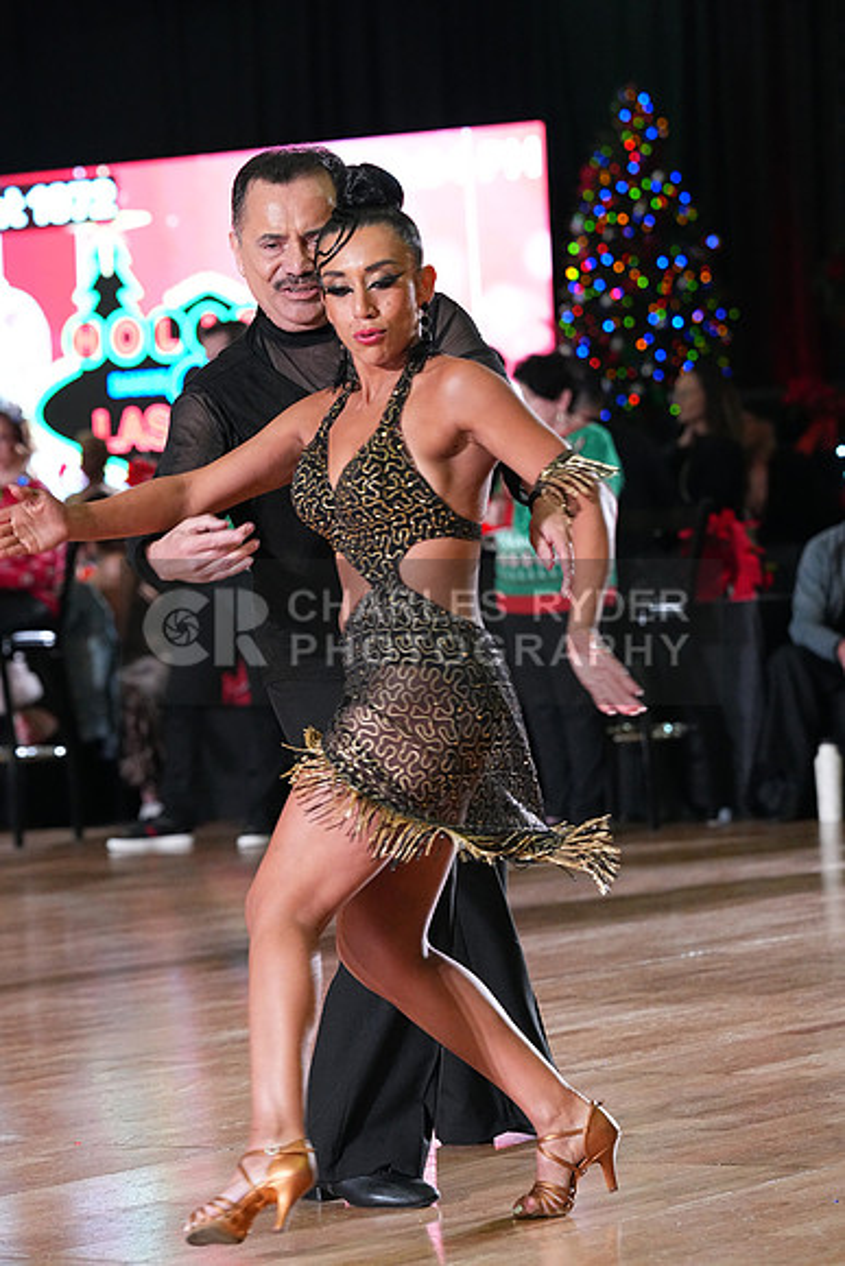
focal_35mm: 140
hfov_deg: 9.8
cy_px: 633
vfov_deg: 14.7
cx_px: 422
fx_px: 4926
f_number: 5
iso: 8000
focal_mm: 140
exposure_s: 1/400
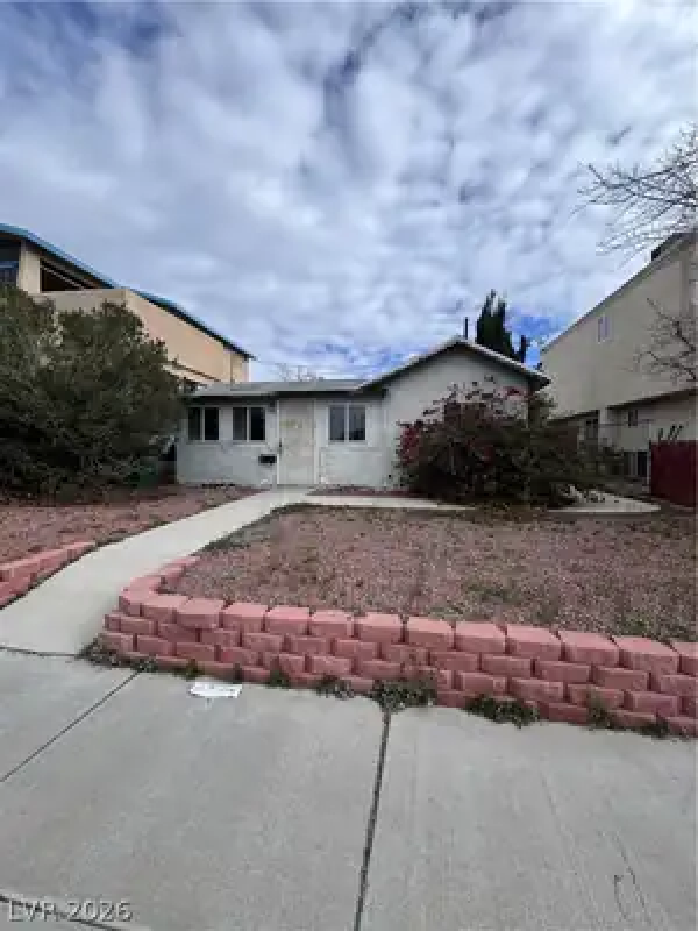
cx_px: 349
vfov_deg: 102.1
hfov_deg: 85.7
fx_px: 376
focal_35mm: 14
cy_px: 466
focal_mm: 2.22
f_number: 2.2
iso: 50
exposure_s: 1/2208
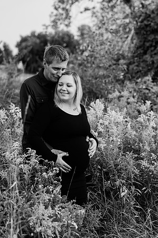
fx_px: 383
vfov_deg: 34.5
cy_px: 119
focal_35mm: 58
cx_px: 79
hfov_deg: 23.3
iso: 200
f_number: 2.8
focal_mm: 58
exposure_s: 1/640
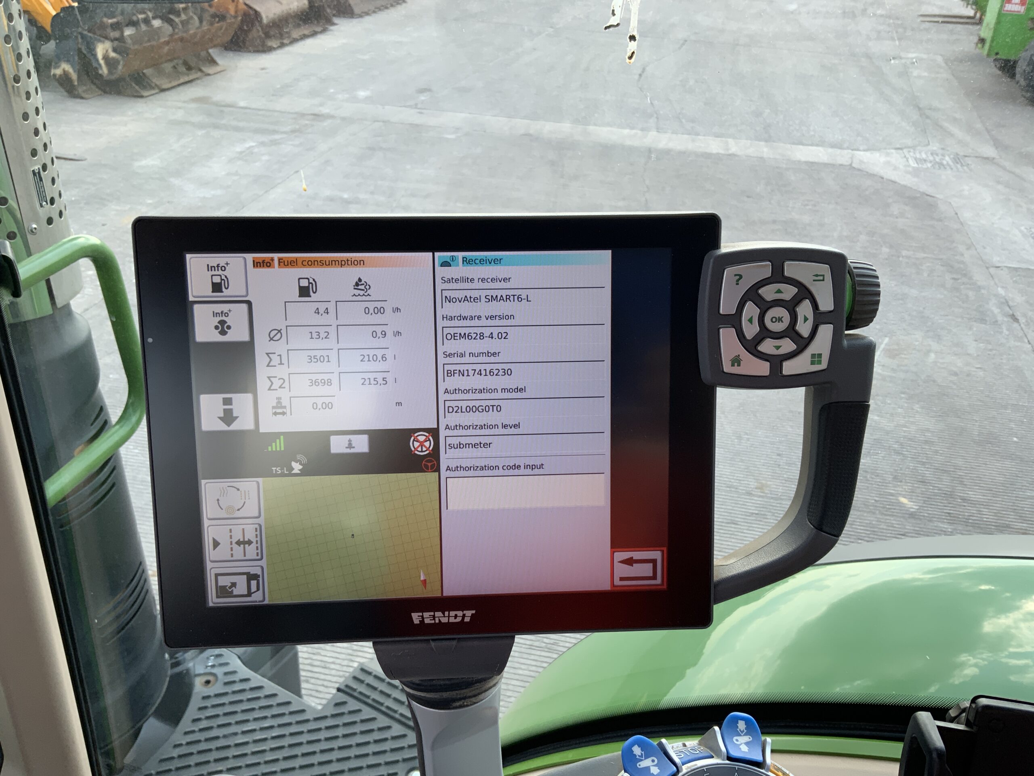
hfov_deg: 61.7
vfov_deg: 48.2
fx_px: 866
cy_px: 388
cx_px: 517
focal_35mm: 29
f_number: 1.8
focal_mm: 3
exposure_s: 1/205
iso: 16
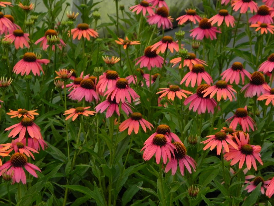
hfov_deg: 12.2
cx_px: 137
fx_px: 1282
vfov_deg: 9.2
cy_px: 103
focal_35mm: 162
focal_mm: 28.8
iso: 160
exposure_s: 1/50
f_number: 5
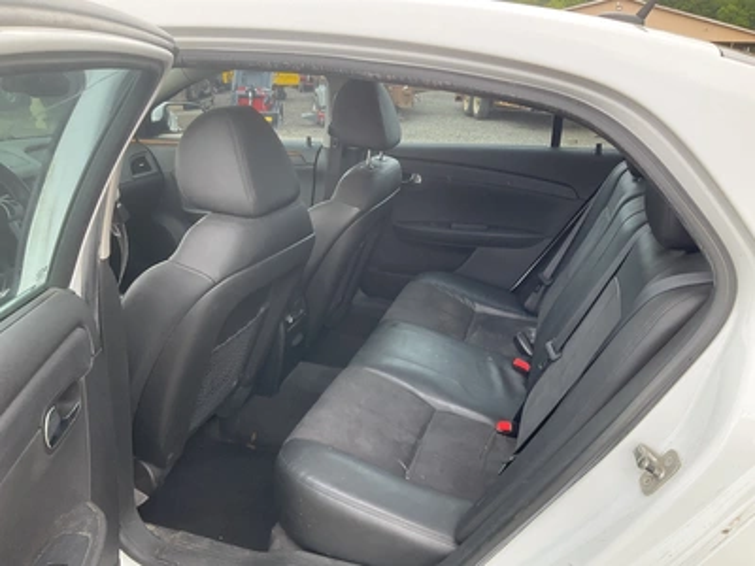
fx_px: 633
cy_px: 283
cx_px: 378
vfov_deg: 48.2
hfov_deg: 61.7
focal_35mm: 29
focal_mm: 3
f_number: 1.8
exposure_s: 1/172
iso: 32
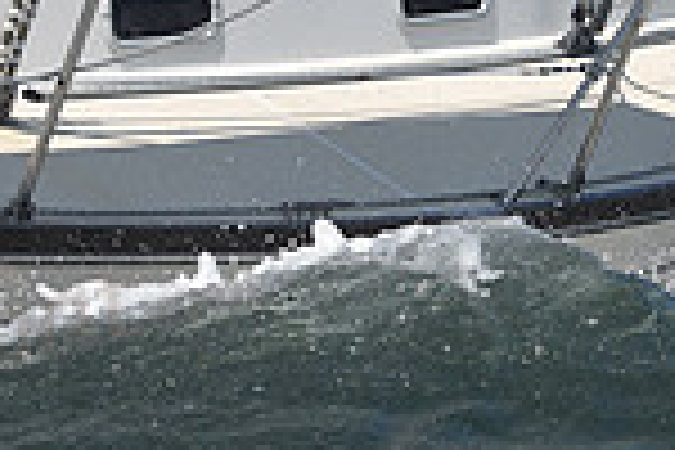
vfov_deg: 3.6
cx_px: 495
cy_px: 56
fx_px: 7124
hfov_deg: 5.4
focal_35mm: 380
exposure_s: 1/1250
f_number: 6.3
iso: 250
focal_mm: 98
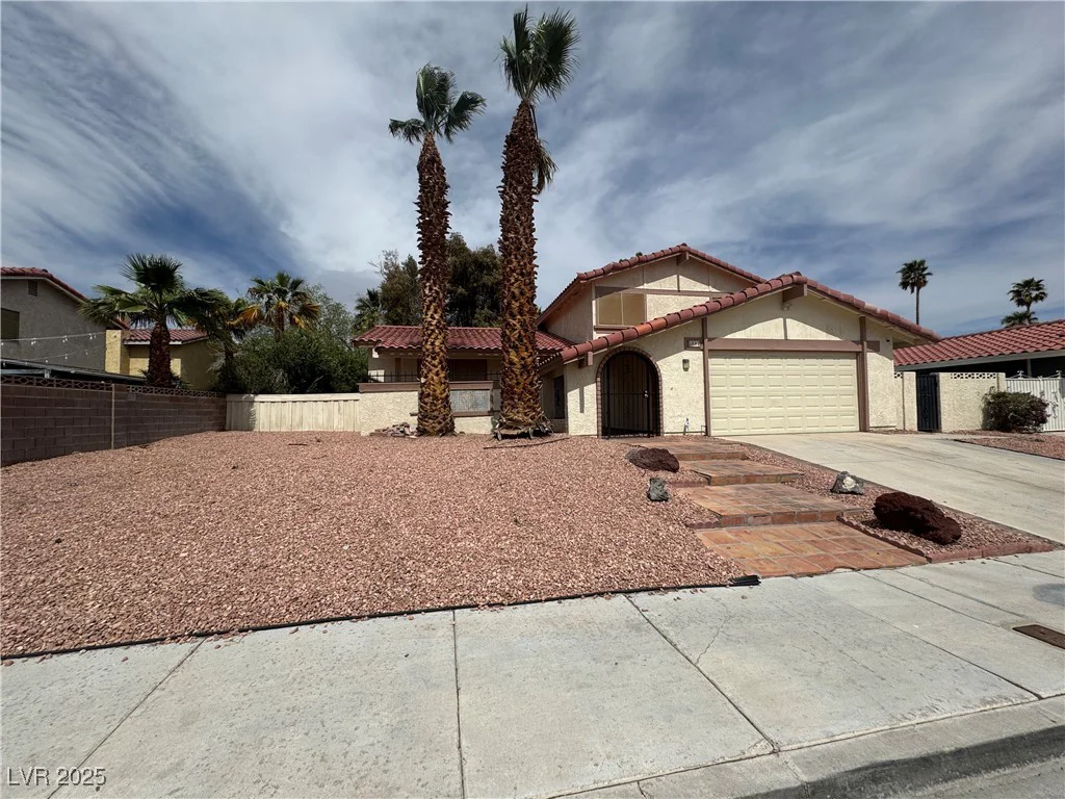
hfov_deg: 102.1
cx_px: 532
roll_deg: +0.7
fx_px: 431
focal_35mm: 14
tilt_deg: +1.6
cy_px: 400
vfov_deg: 85.7
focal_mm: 2.22
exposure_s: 1/4132
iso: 40
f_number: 2.2
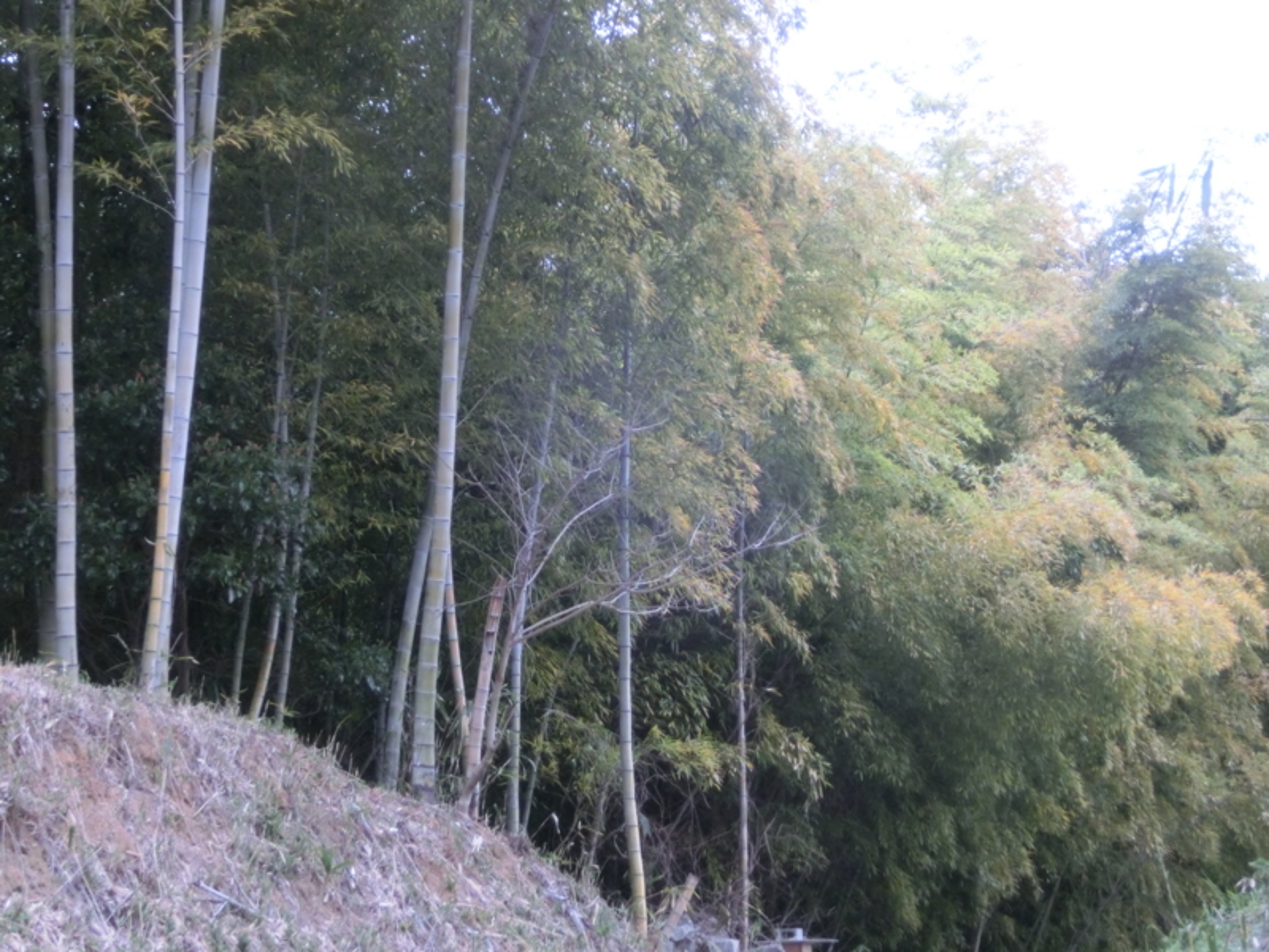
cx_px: 634
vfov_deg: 21.0
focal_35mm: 70
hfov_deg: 27.8
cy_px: 476
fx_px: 2566
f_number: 4.7
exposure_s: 1/125
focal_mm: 12.1
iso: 800
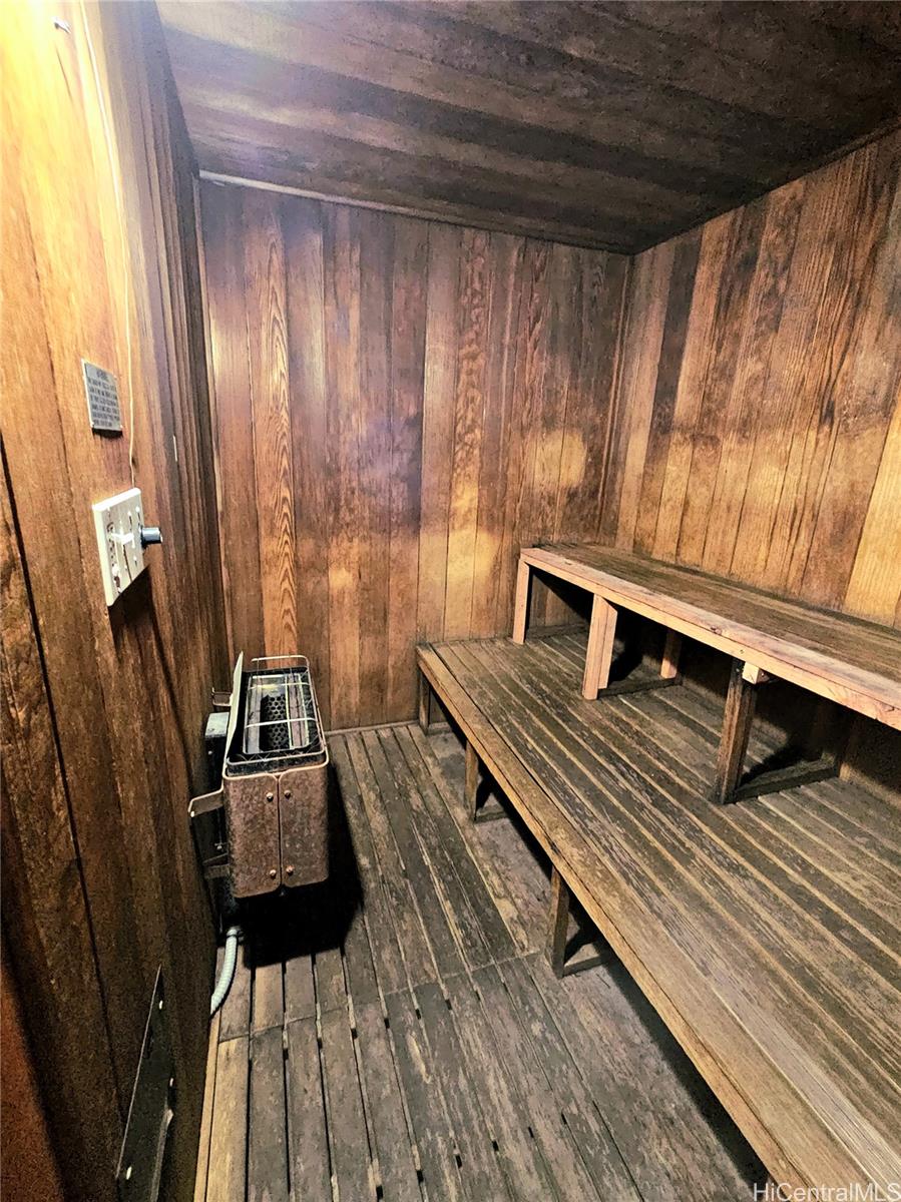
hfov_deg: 89.9
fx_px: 451
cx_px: 450
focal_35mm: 13
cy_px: 601
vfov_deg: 106.2
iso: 1250
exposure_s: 1/24
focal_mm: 2.2
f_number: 2.2
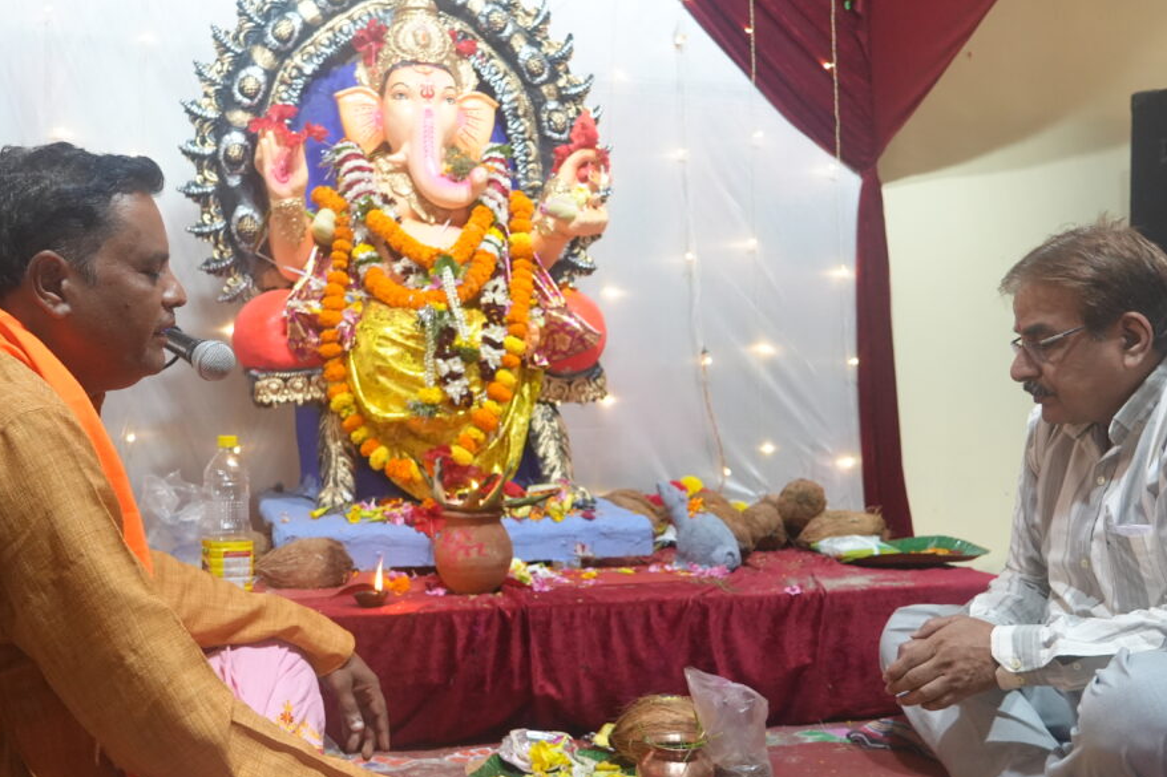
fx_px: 1361
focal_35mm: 42
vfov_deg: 31.9
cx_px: 532
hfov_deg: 46.4
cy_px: 399
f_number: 4
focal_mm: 24
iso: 3200
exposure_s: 1/160
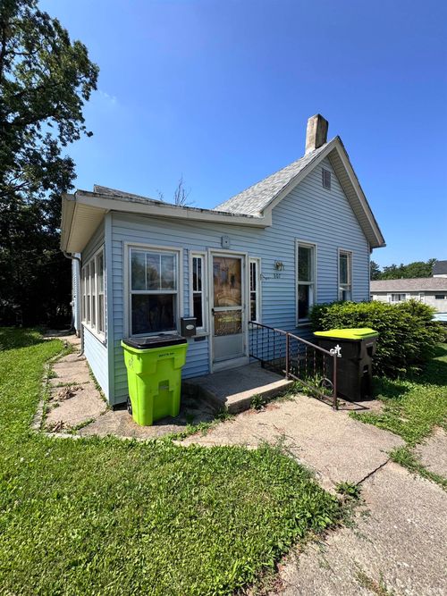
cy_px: 298
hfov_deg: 85.7
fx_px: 241
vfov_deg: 102.1
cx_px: 224
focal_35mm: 14
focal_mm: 2.22
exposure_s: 1/1063
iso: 50
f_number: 2.2
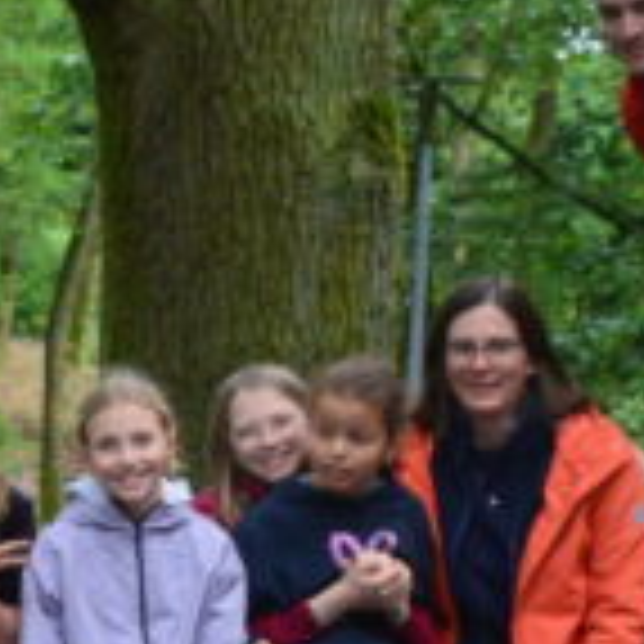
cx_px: -986
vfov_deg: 8.7
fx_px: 4231
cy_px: 615
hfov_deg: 8.0
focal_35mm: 201
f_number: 8
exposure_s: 1/80
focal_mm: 22
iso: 400
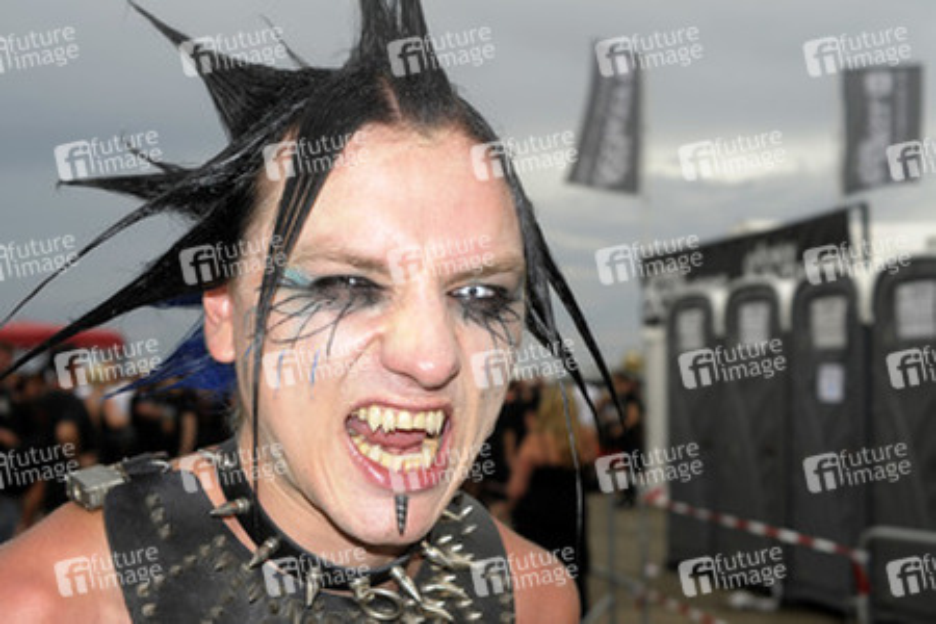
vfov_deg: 23.8
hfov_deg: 35.1
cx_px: 468
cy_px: 312
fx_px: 1482
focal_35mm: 57
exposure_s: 1/250
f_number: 5.6
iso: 250
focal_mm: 38
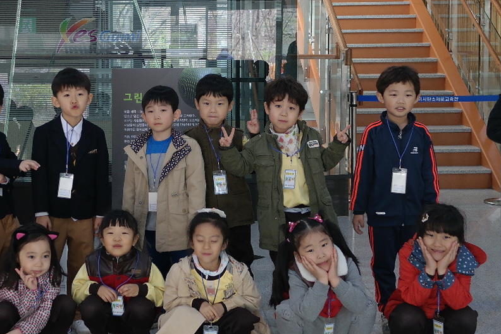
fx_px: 1002
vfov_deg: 18.9
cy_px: 114
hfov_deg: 28.0
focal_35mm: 72
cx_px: 182
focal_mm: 22
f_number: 3.5
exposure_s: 1/40
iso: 200
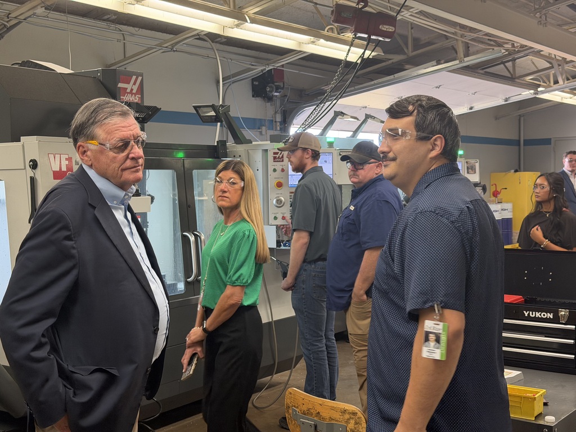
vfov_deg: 30.3
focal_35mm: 48
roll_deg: +0.3
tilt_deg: -2.5
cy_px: 216
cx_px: 288
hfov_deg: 39.7
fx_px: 799
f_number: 1.78
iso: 100
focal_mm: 6.76
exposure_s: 1/60
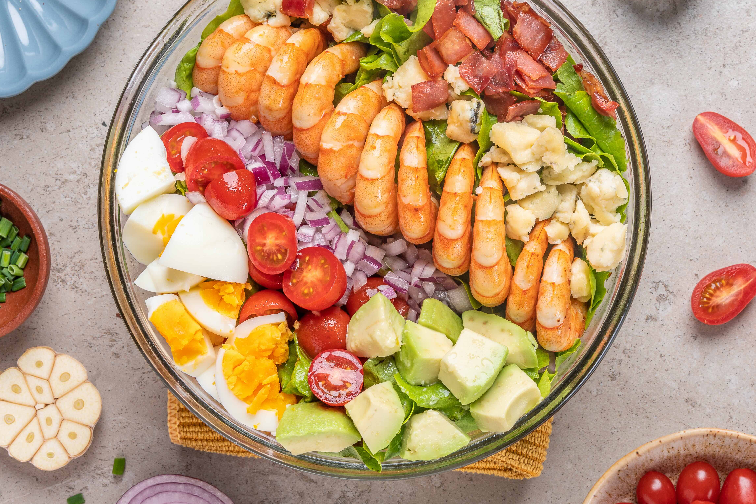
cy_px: 195
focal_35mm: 76
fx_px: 1596
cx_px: 379
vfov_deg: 17.9
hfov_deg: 26.7
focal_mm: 50
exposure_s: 1/125
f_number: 16
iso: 160
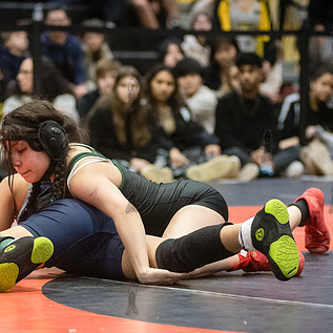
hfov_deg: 9.2
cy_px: 192
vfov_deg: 9.2
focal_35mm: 191
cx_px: 109
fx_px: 2079
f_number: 3.2
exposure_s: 1/640
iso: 8000
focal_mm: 105
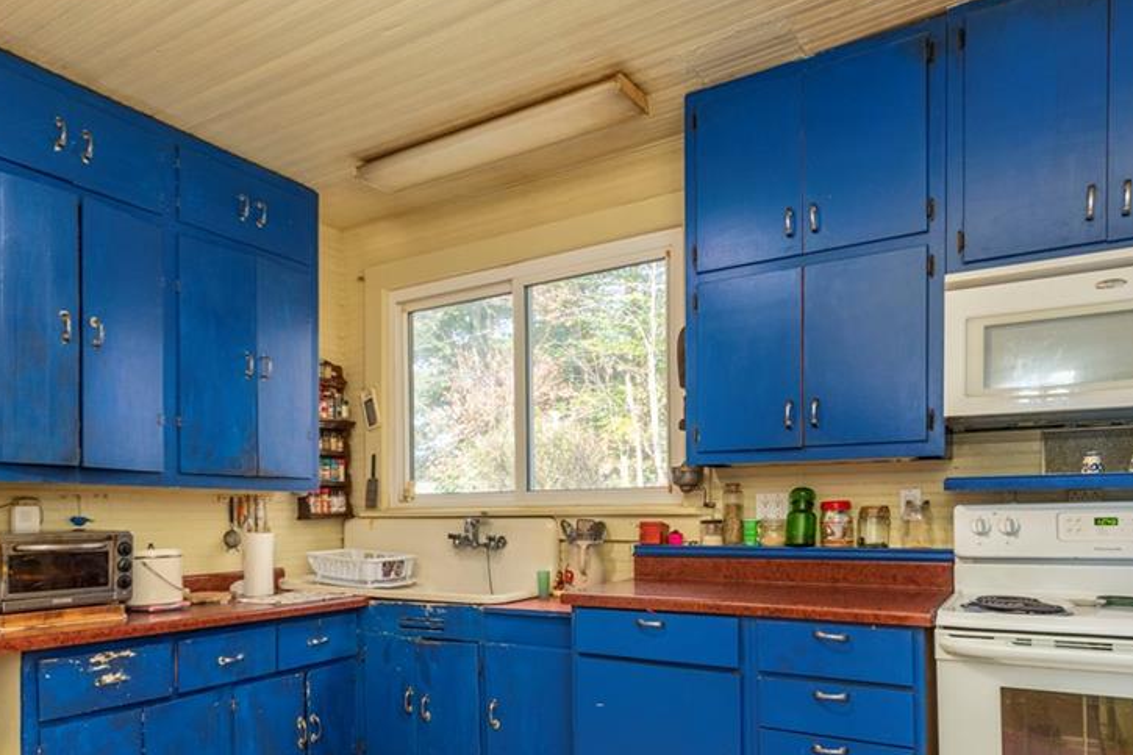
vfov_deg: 51.9
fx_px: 755
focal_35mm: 24
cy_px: 514
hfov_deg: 73.5
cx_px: 506
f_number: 8
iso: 400
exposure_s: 1/50
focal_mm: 17
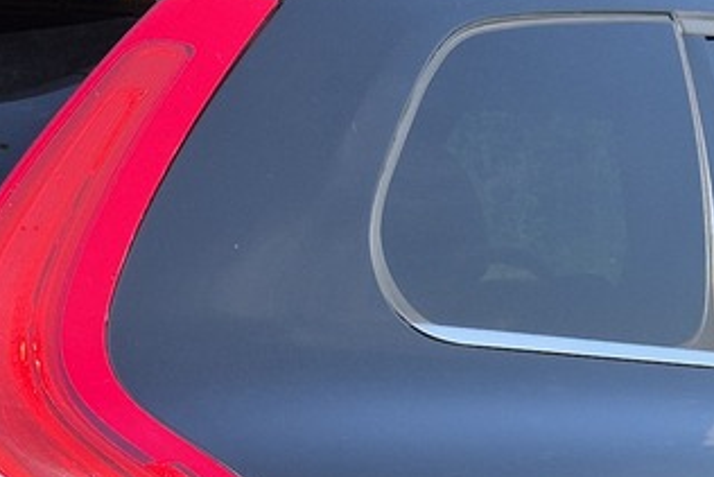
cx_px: 176
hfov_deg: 16.8
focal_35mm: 121
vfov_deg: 11.0
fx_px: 2401
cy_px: 635
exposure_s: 1/944
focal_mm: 5.4
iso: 25
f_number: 1.8
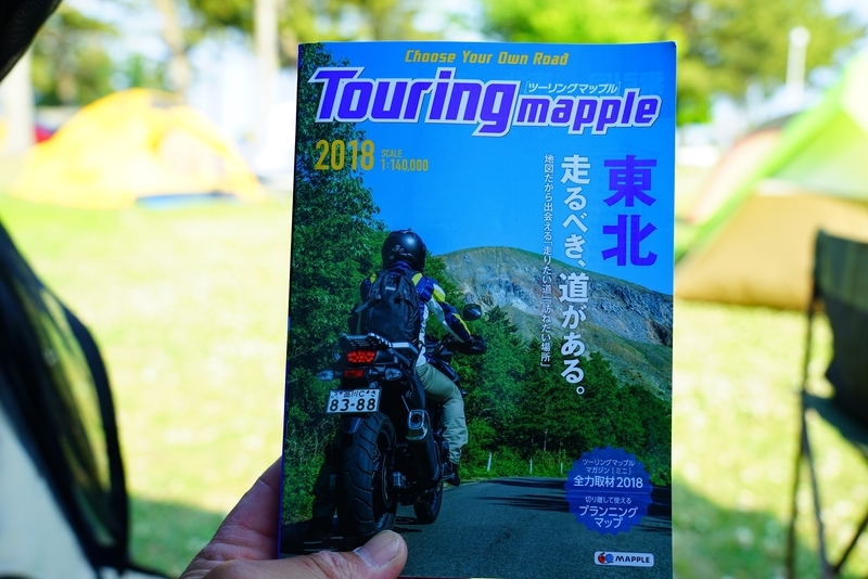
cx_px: 434
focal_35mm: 39
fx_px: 941
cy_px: 290
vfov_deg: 34.2
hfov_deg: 49.5
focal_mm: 39
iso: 100
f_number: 6.3
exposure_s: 1/80
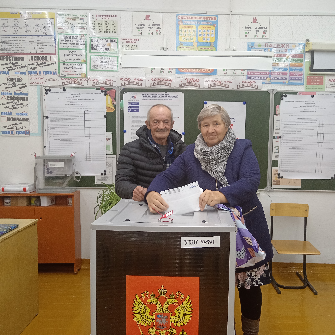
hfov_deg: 50.9
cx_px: 196
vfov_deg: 51.1
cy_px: 167
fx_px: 350
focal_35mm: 32
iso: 742
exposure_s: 1/50
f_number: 1.9
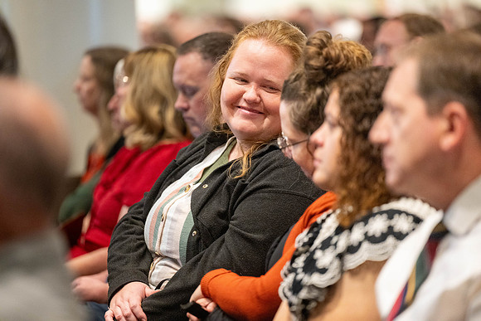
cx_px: 240
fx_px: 2673
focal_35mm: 200
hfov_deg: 10.3
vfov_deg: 6.9
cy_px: 160
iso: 5000
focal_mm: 200
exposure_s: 1/200
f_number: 2.8
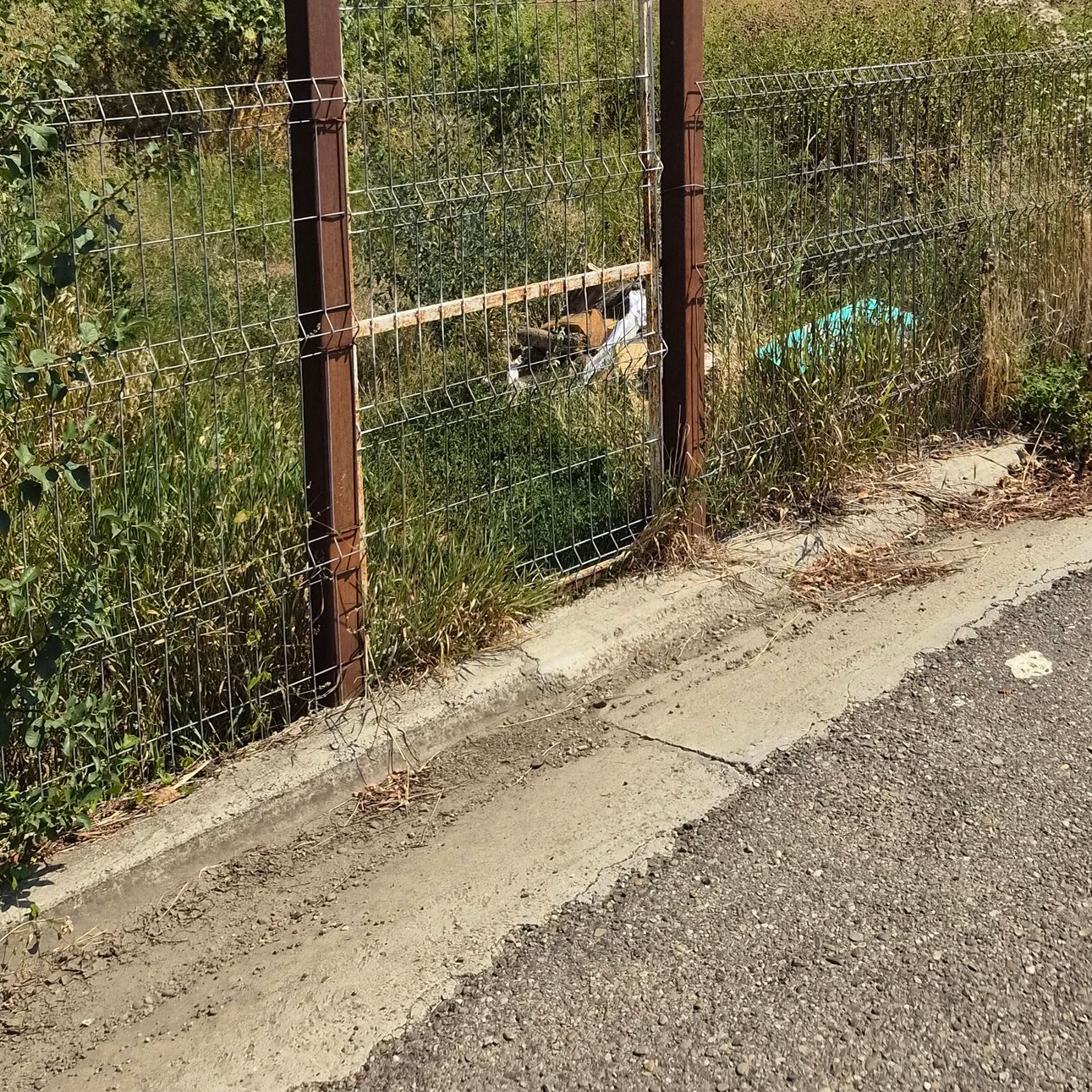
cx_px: 645
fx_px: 1499
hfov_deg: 39.9
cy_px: 148
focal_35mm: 42
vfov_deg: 37.8
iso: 80
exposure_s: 1/5744
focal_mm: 5.4
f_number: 1.8
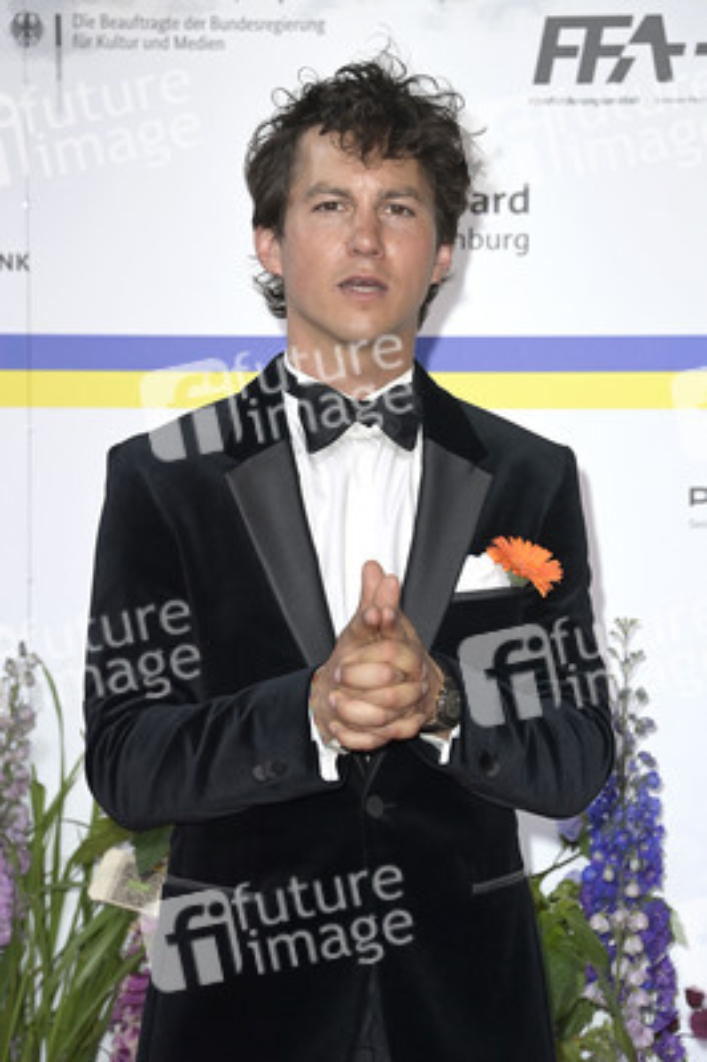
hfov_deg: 10.9
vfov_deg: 16.4
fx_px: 3688
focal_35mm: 125
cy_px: 531
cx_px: 354
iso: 640
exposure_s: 1/250
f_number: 6.3
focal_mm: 125
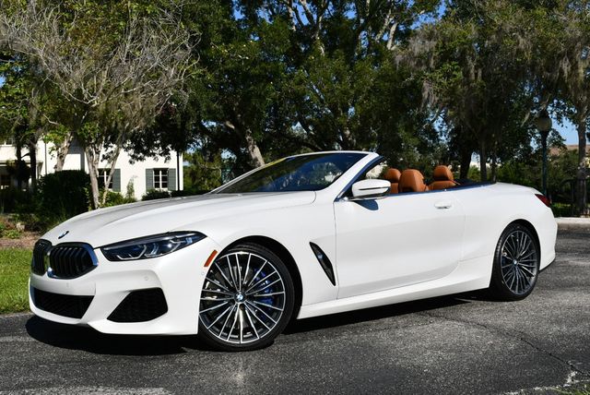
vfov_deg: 30.6
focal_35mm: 44
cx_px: 295
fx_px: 722
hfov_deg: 44.5
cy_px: 198
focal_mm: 22
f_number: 9
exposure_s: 1/400
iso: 100
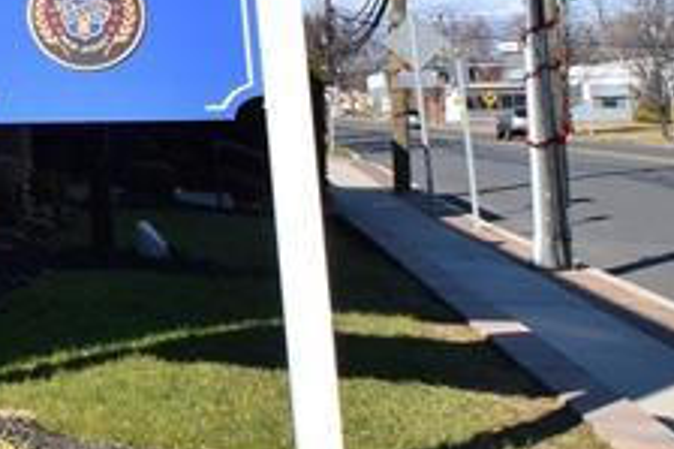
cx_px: -469
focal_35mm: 75
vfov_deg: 17.3
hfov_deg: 20.6
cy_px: -81
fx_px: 1408
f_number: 11
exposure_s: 1/500
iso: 400
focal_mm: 11
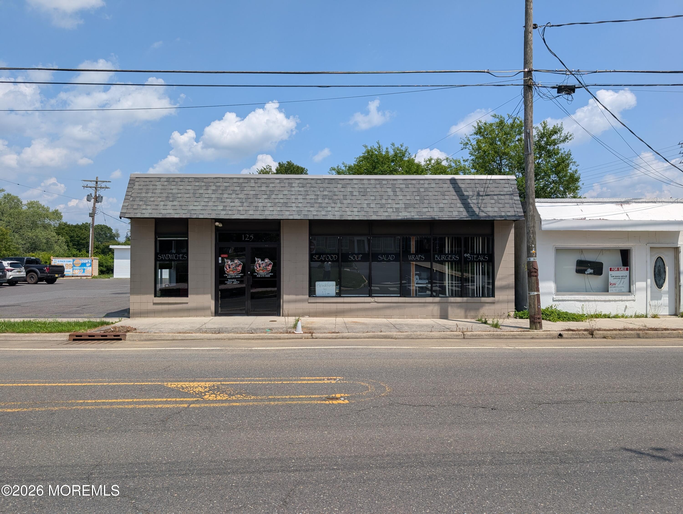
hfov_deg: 71.5
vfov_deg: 56.9
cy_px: 257
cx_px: 342
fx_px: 474
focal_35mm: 24
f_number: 1.68
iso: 19
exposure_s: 1/1706
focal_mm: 6.9
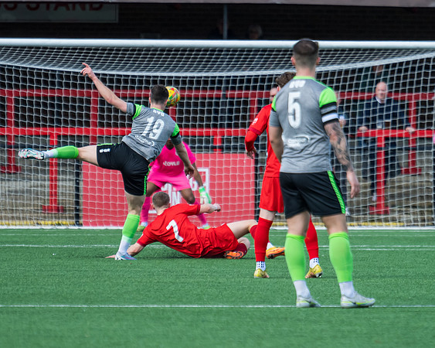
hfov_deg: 3.1
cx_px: 246
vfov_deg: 2.5
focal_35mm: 615
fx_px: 7914
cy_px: 224
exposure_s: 1/1250
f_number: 4
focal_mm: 280
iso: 400
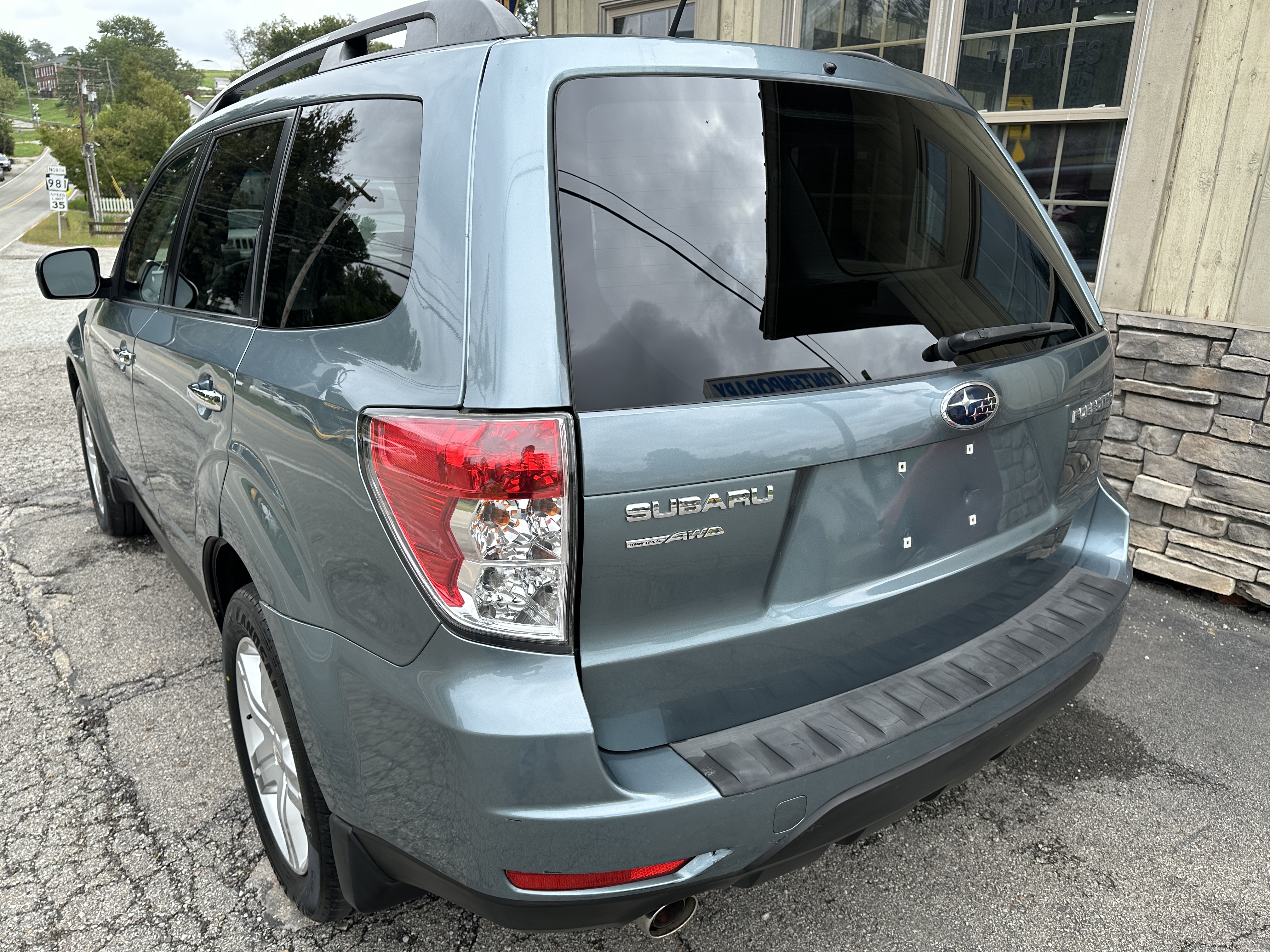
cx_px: 635
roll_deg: -1.7
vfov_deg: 56.8
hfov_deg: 71.6
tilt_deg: -18.0
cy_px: 476
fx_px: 881
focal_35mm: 24
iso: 80
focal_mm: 6.86
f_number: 1.78
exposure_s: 1/1227
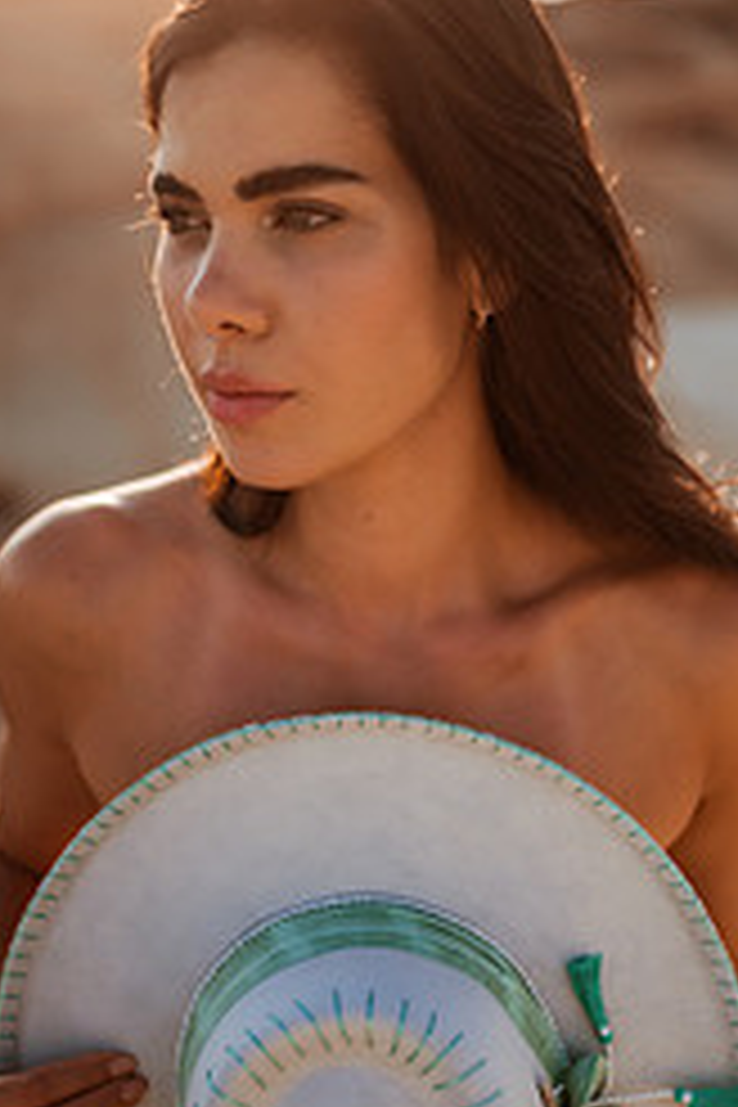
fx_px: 1968
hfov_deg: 21.2
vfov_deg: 31.4
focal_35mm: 64
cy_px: 639
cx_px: 412
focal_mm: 35
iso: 100
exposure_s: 1/5000
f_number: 1.4
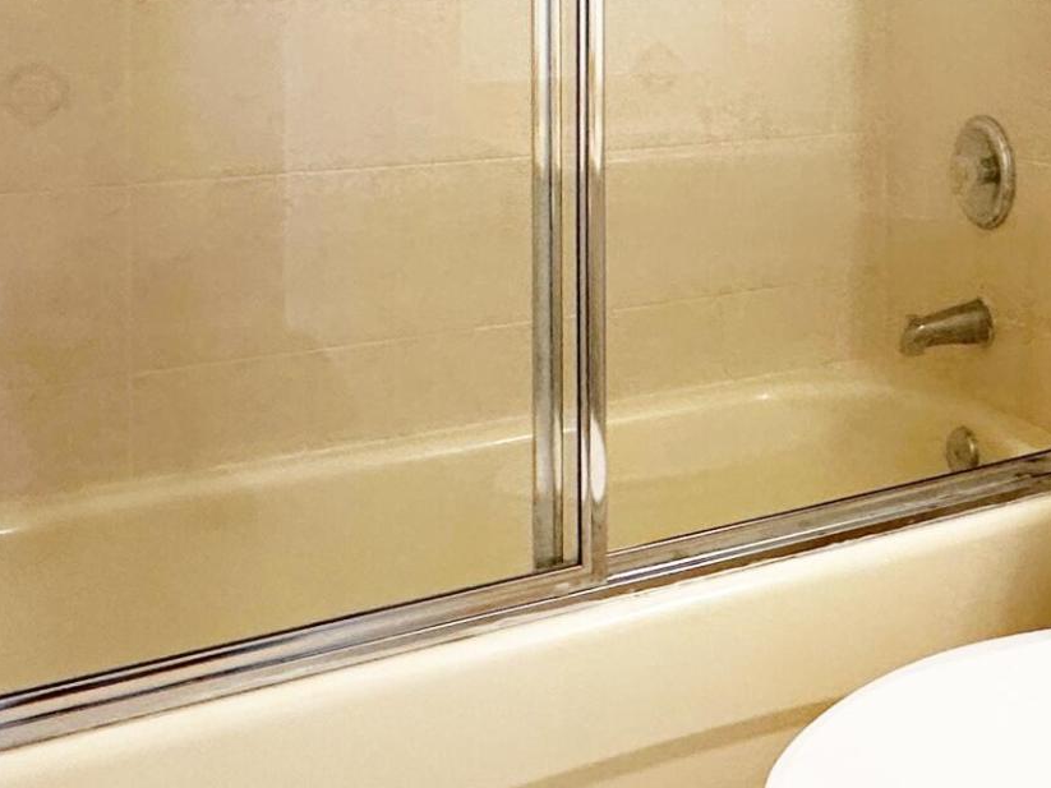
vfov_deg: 27.7
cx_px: 1140
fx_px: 1488
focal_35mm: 49
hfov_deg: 34.0
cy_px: -19
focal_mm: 2.22
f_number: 2.2
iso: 200
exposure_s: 1/120
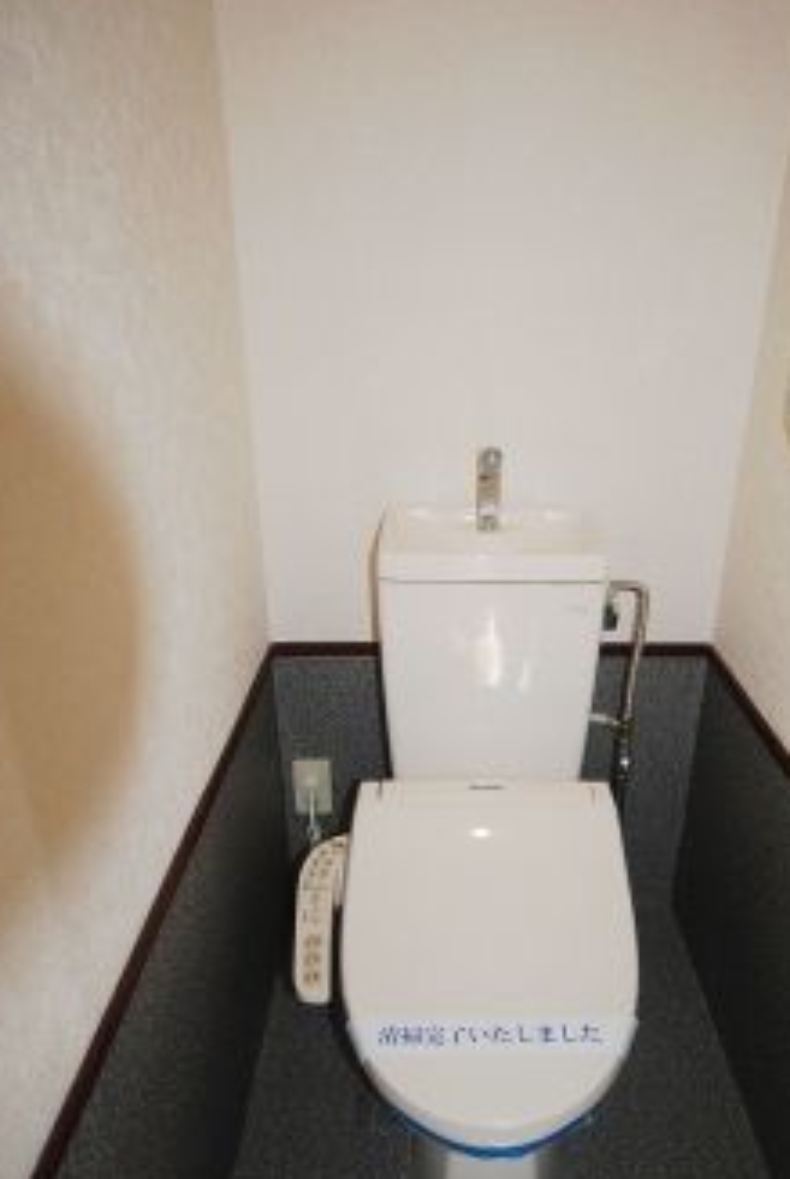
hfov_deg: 48.2
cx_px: 487
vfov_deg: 67.8
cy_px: 645
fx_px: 876
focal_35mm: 27
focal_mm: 13
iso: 200
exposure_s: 1/60
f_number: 4.5
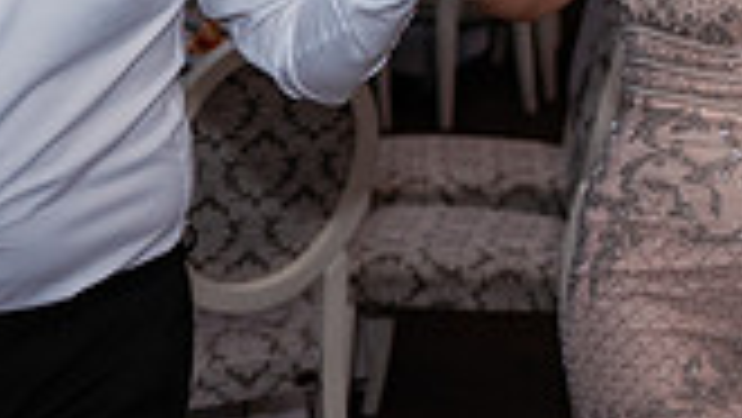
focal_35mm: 129
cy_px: 128
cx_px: -27
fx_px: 2539
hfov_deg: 16.2
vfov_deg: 9.4
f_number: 2.8
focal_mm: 35
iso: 1600
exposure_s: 1/200
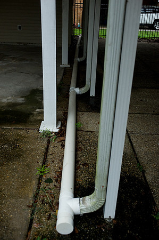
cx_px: 80
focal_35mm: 38
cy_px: 120
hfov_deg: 35.0
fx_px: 252
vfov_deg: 50.7
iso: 1250
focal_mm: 38
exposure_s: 1/500
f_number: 4
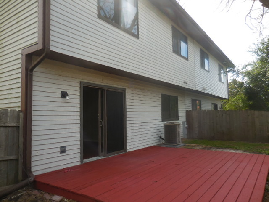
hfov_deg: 69.4
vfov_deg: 54.9
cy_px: 101
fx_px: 194
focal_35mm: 25
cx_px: 134
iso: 125
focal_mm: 4.5
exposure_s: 1/640
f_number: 3.3
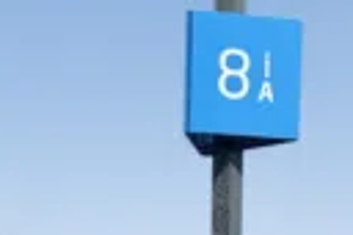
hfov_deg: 13.1
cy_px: 542
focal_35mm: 156
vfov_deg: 8.2
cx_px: 36
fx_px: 1528
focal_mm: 6.76
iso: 64
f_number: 1.78
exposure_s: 1/5587
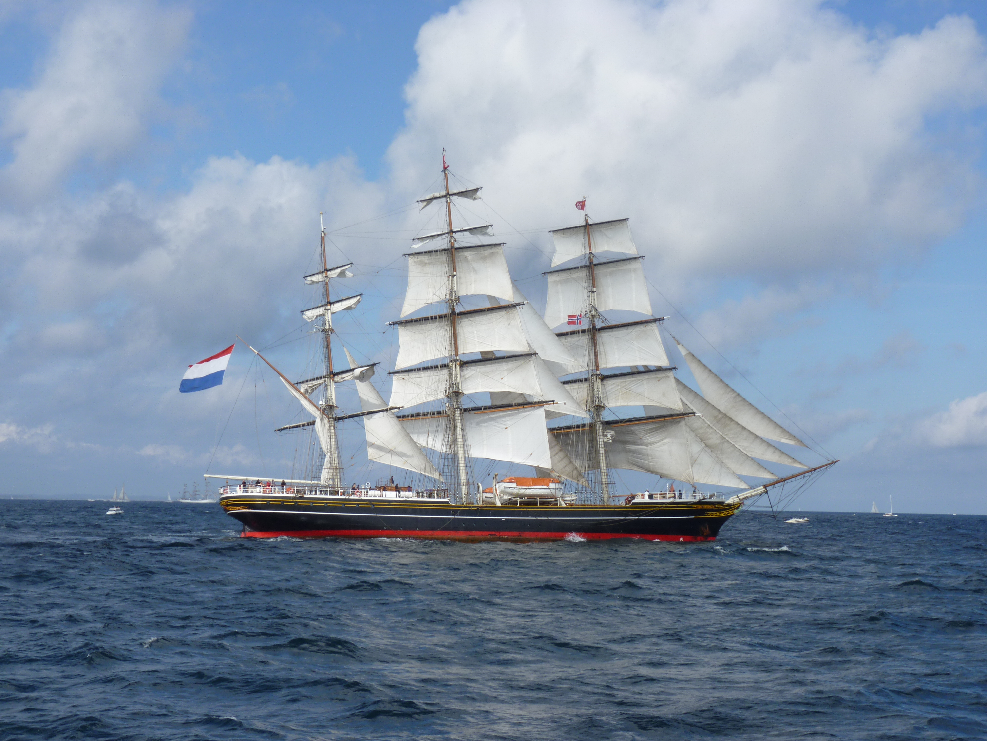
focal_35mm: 67
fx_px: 1910
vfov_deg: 21.9
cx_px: 494
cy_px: 370
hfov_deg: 29.0
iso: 80
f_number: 5.6
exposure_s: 1/400
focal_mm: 11.9
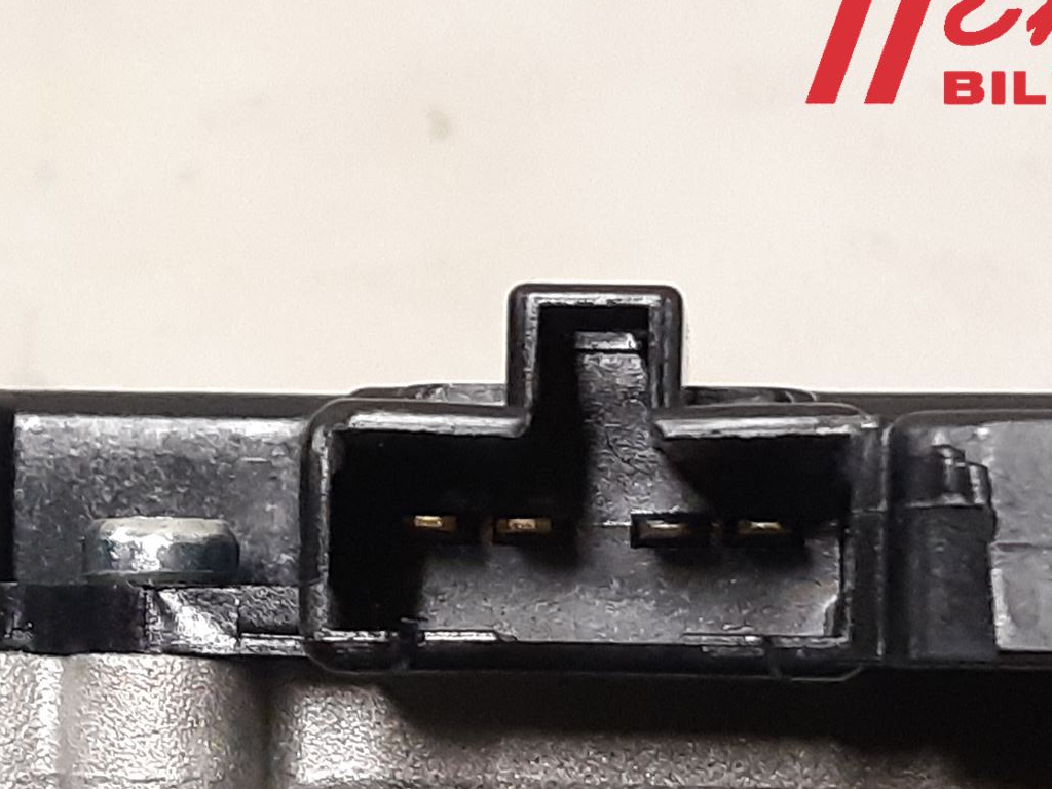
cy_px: 719
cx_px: 384
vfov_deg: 27.0
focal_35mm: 52
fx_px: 1580
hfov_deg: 36.6
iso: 320
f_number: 1.7
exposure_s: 1/50
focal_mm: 3.93
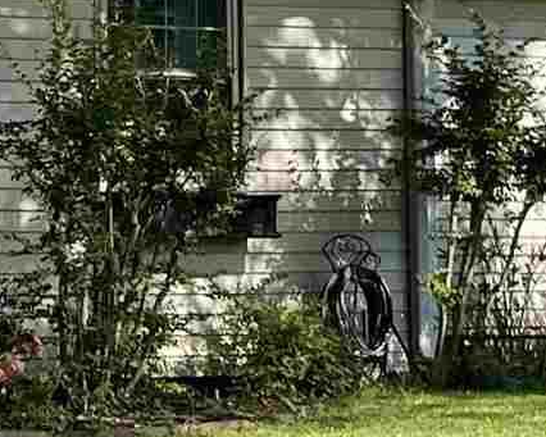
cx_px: -788
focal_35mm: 176
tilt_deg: -1.7
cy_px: 334
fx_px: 2845
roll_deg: +0.2
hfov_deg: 9.6
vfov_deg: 8.8
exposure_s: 1/1456
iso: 32
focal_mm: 5.1
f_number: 1.6
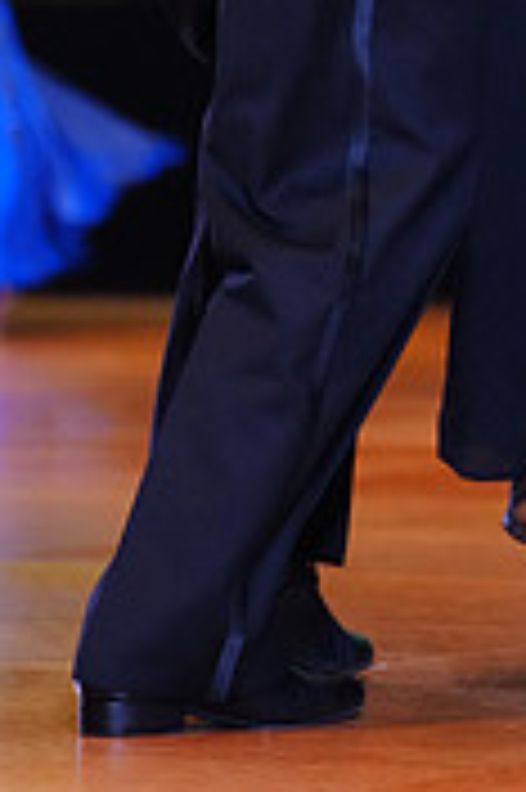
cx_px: 542
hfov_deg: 3.9
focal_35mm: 353
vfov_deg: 5.8
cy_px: -396
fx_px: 7751
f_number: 2.8
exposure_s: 1/500
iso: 5000
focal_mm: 107
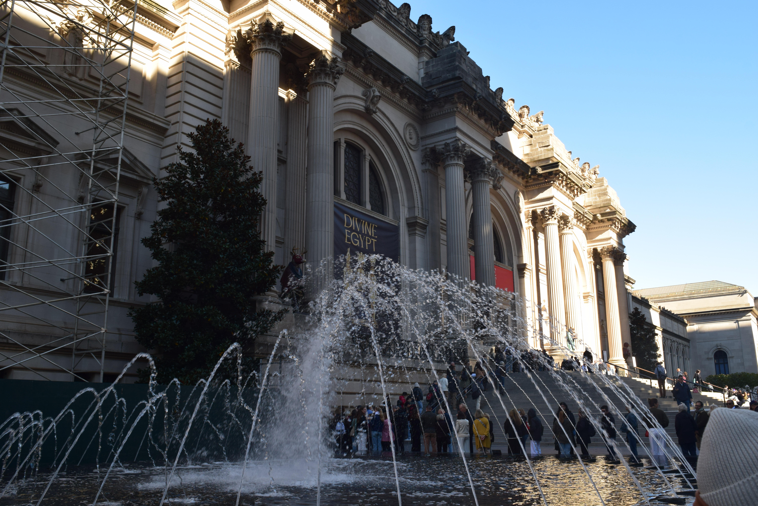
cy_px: 253
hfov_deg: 59.5
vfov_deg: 41.7
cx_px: 379
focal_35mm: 32
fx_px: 663
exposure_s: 1/160
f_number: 10
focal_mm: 21
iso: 400
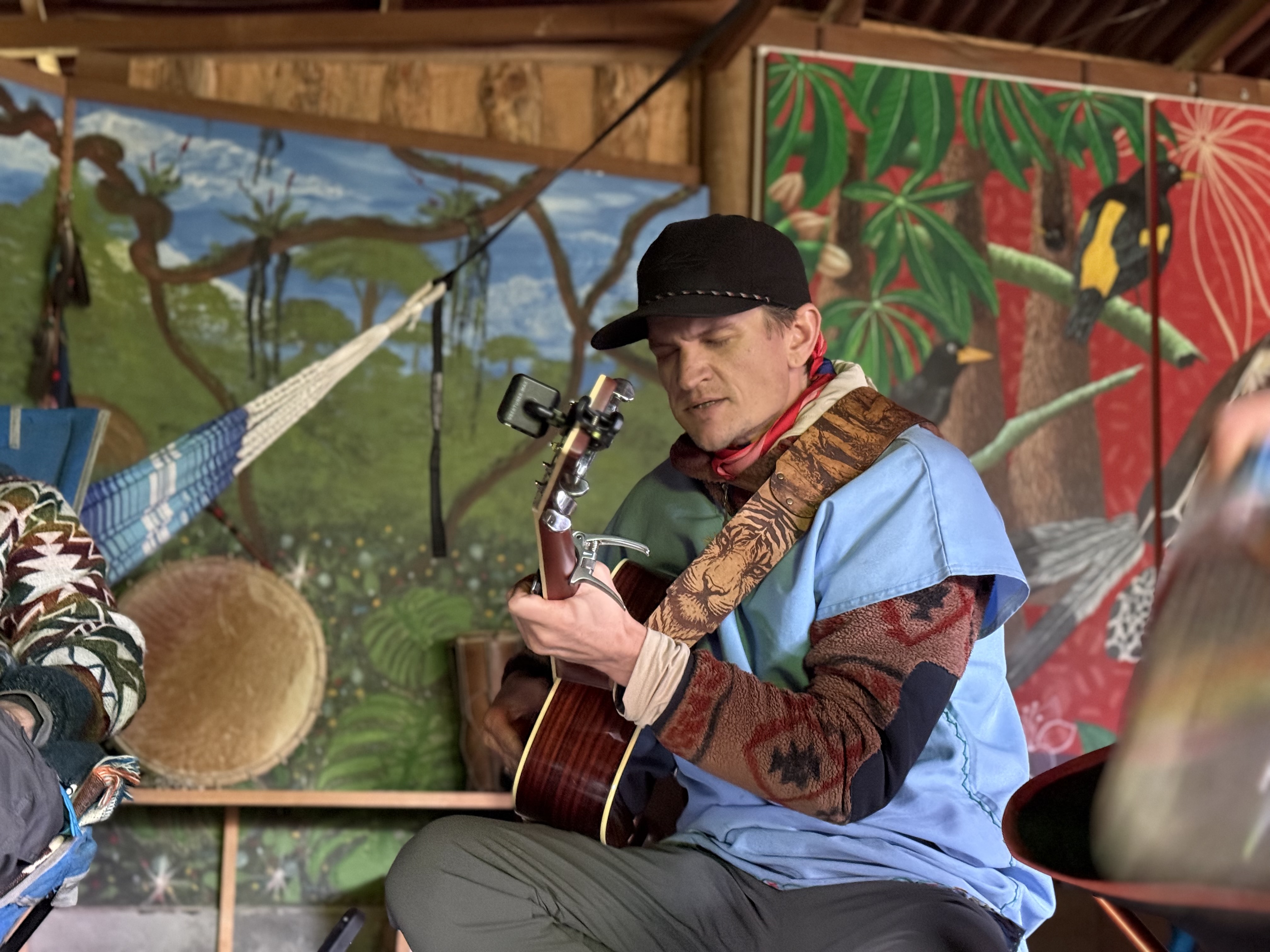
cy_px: 476
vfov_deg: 30.3
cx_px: 635
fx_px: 1761
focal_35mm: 48
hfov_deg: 39.7
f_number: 1.78
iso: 800
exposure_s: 1/21
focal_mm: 6.76
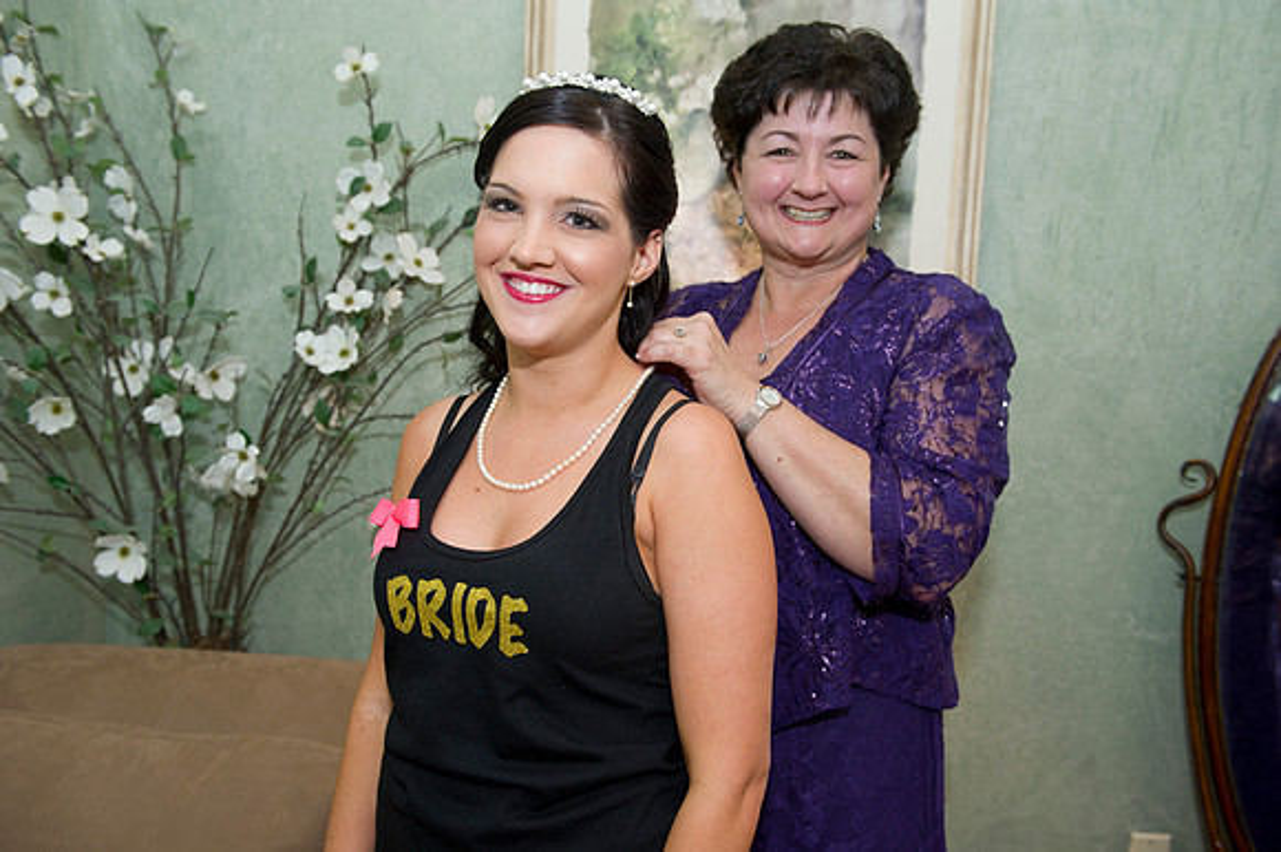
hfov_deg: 58.7
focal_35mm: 32
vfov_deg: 41.1
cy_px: 426
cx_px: 640
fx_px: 1138
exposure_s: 1/100
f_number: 5
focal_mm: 32
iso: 800
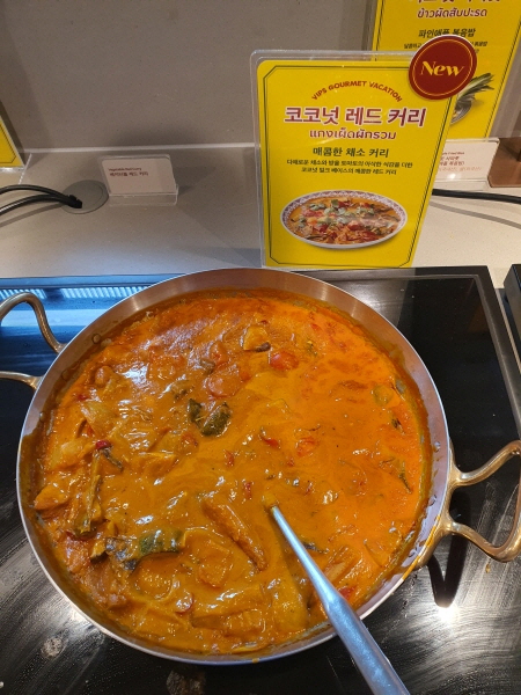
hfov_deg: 53.1
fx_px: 522
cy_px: 348
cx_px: 260
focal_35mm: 26
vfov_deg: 67.3
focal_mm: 4.3
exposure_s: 1/60
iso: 160
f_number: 2.4
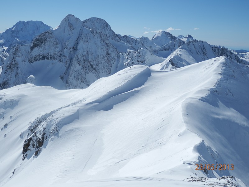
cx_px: 124
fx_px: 266
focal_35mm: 37
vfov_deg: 38.7
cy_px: 94
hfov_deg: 50.1
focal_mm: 6.6
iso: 80
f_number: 10.1
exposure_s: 1/320
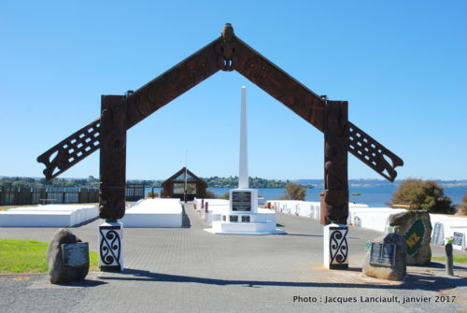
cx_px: 234
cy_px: 156
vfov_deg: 35.6
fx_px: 487
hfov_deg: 51.2
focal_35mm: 38
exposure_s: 1/250
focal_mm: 25
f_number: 8
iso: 100
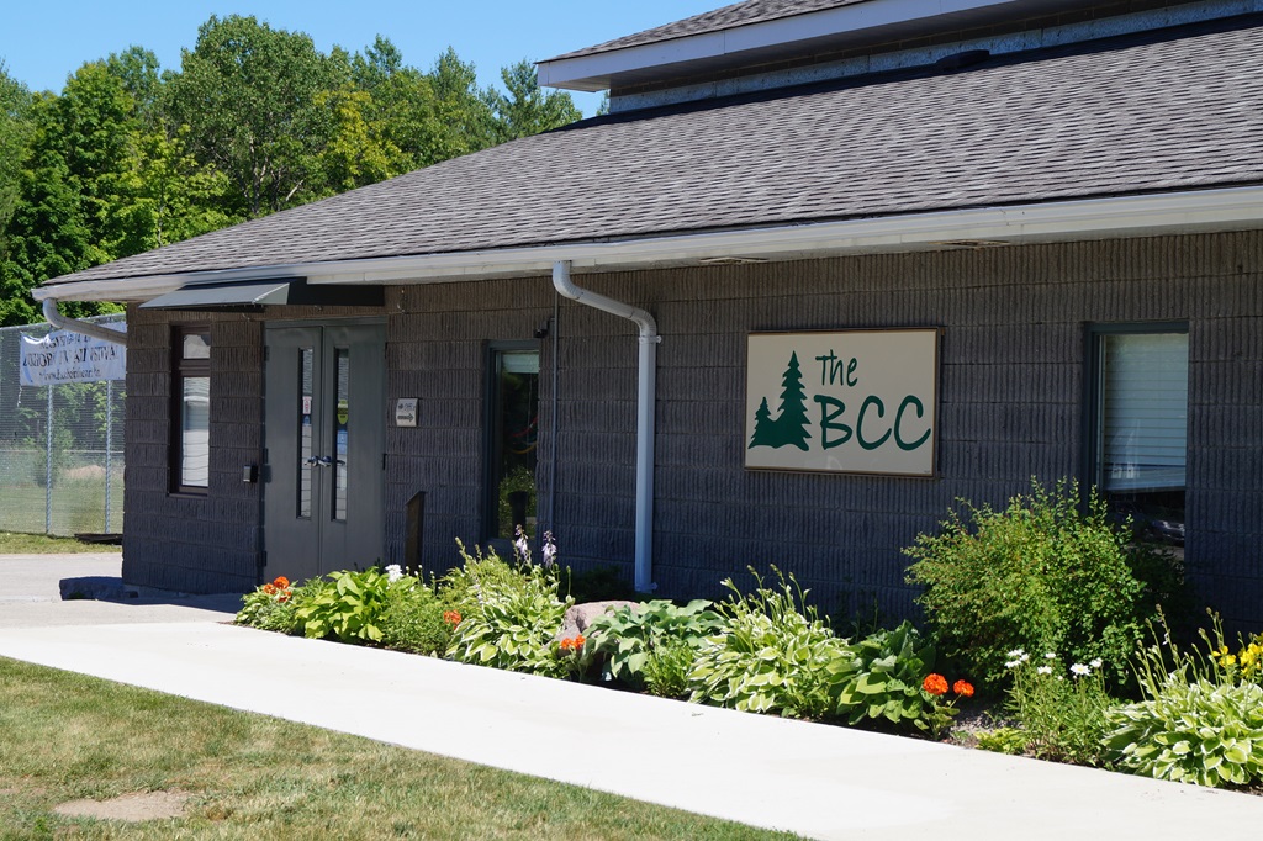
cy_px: 420
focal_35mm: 82
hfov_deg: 24.6
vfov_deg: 16.5
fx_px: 2893
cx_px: 632
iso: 100
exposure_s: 1/160
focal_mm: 55
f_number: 9
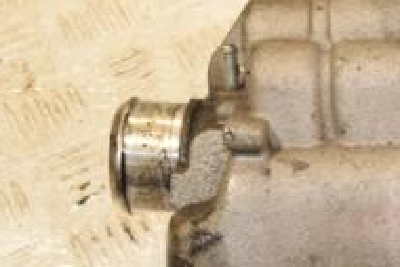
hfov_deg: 14.3
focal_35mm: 137
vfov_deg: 10.0
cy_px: 227
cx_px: 545
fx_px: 1522
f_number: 5
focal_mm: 32
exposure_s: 1/200
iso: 800
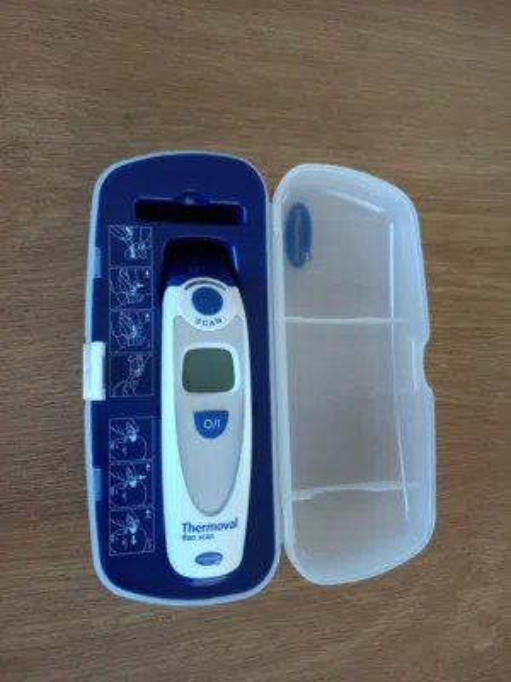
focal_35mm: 25
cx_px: 256
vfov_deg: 69.4
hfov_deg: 54.9
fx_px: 492
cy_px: 341
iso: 320
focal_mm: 4.65
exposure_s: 1/25
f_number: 1.8
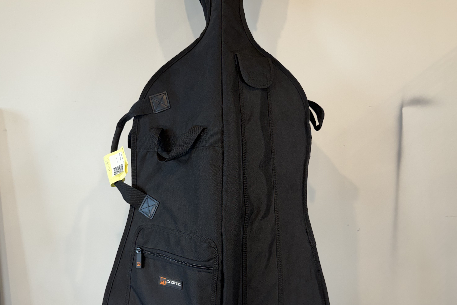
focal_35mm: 34
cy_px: 180
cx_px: 227
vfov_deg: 38.7
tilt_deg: -8.3
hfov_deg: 55.8
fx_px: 432
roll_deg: +0.0
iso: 80
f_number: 1.78
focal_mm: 6.76
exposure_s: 1/120
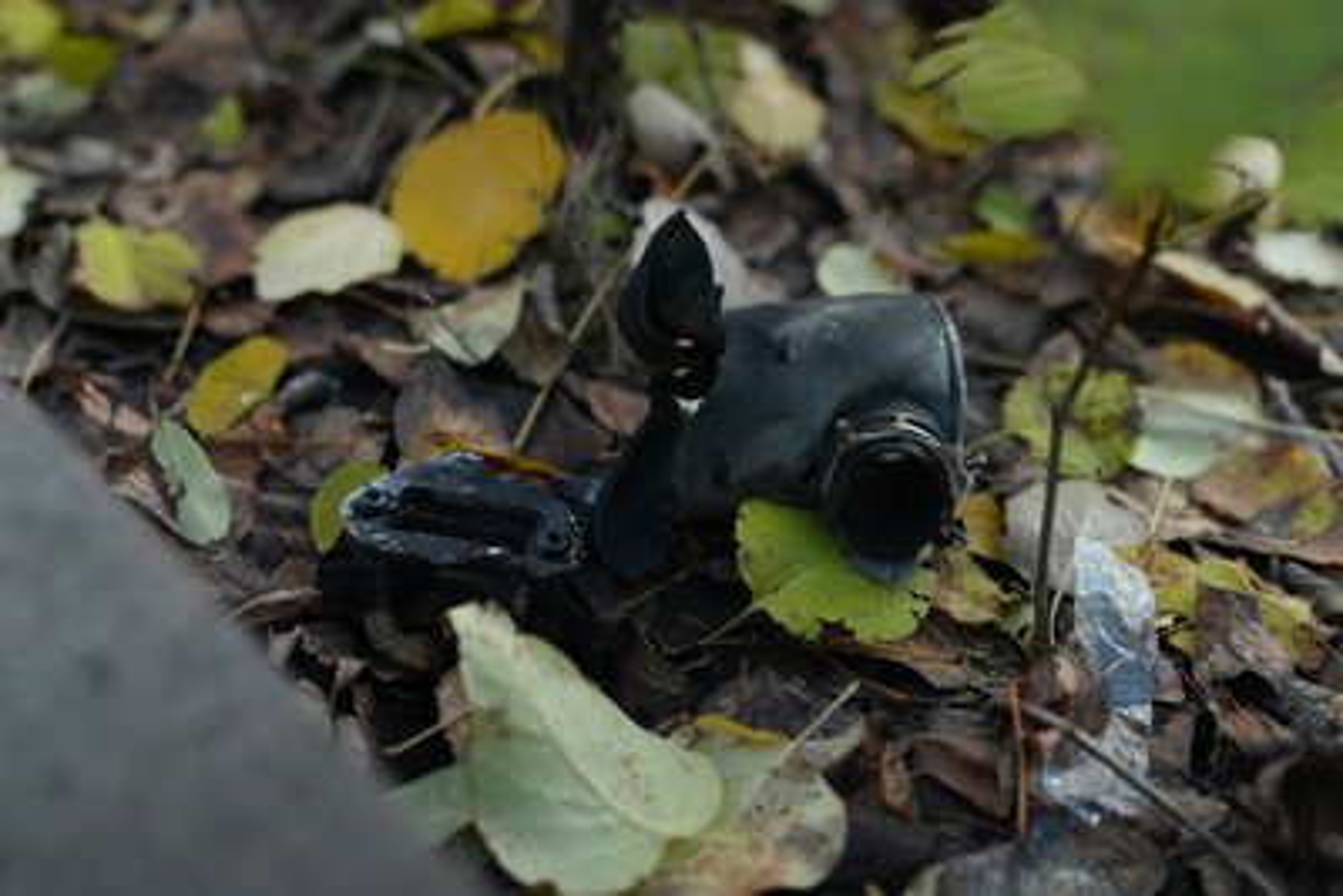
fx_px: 1642
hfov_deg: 44.5
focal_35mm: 44
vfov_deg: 30.5
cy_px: 448
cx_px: 672
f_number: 2.8
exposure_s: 1/50
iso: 2500
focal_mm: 44
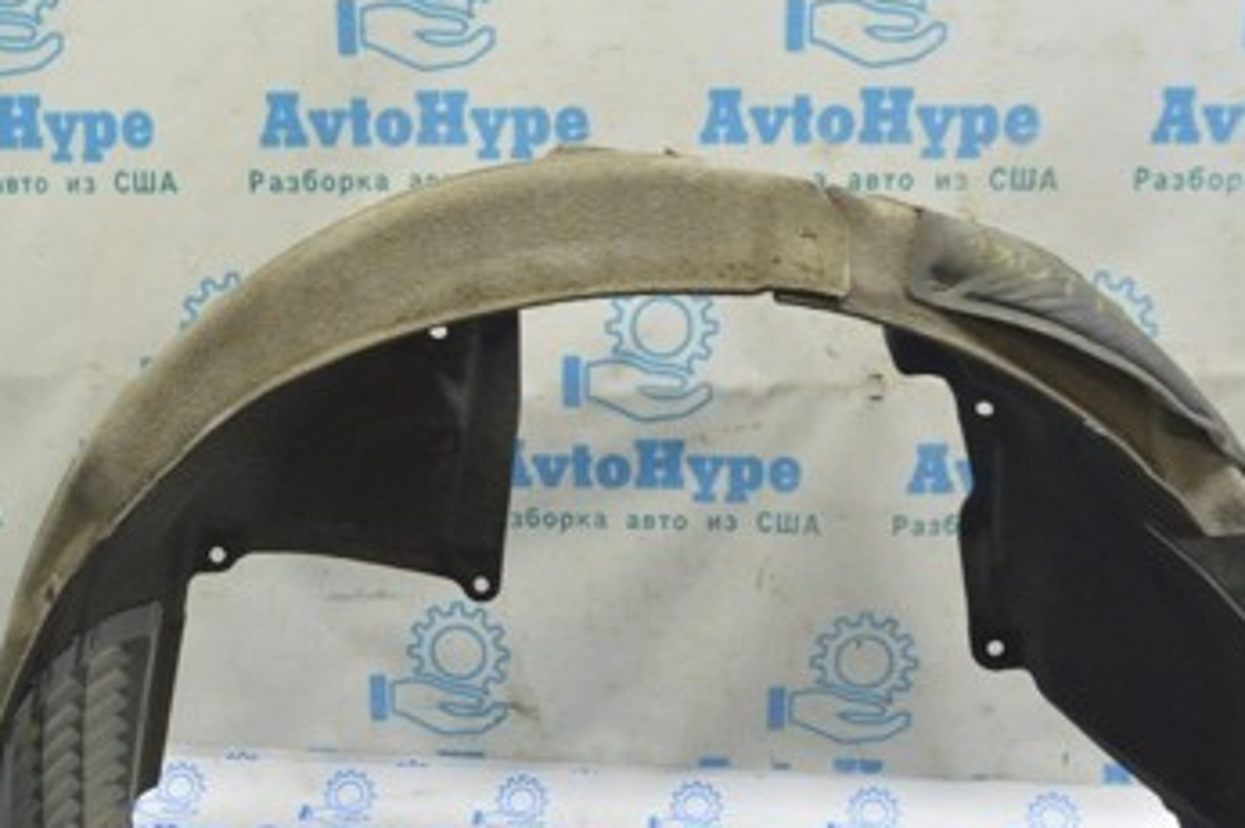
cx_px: 569
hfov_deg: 39.6
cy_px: 643
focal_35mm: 50
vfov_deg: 26.5
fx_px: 1727
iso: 400
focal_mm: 18
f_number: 5.6
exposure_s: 1/15
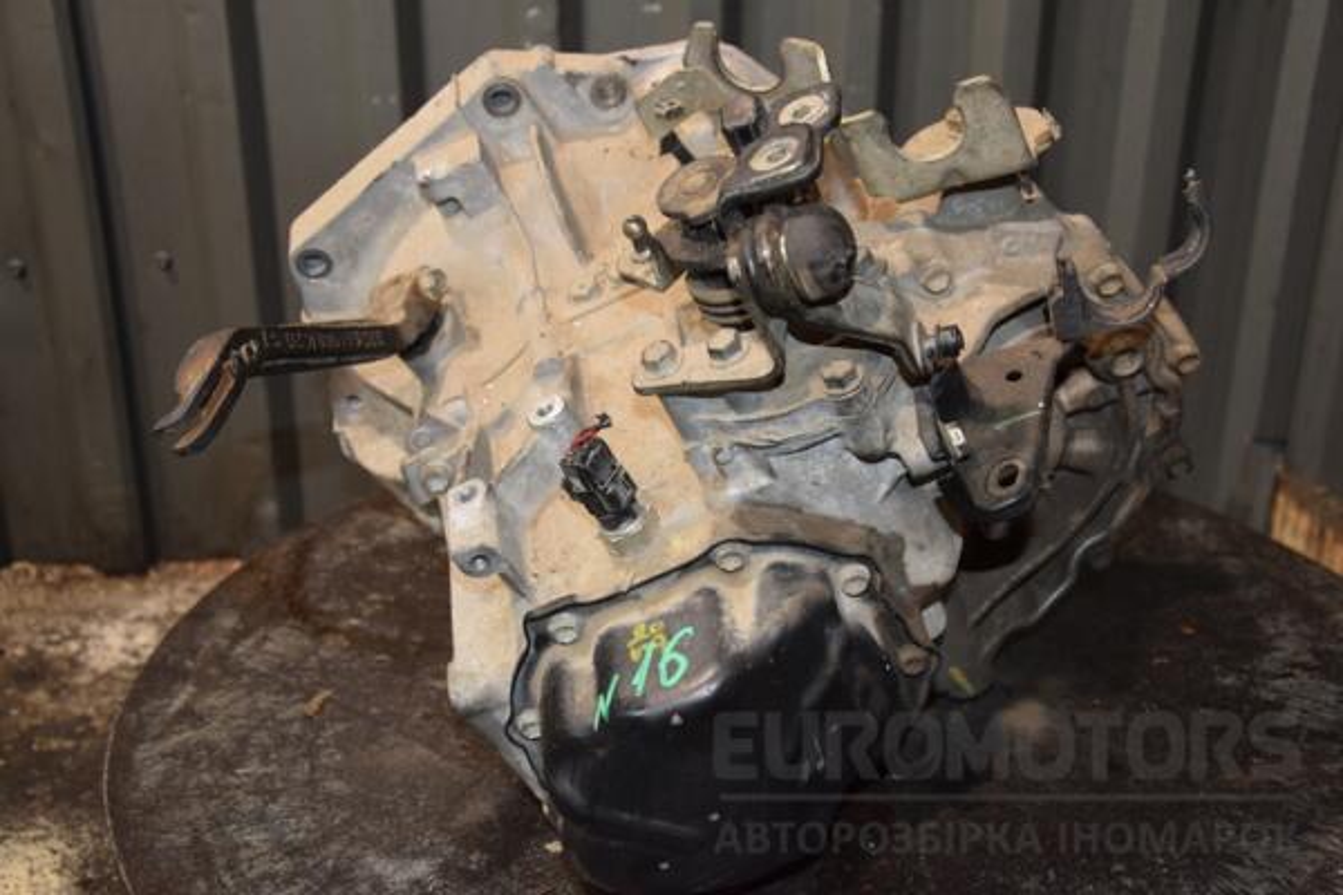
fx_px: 1567
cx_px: 672
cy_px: 448
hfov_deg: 46.4
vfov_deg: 31.9
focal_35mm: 42
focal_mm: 28
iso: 800
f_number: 5
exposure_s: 1/60
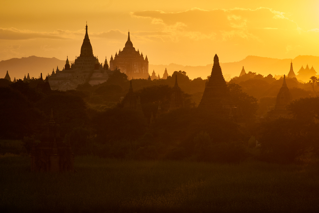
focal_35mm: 200
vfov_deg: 6.9
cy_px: 106
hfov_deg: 10.3
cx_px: 160
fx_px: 1772
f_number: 8
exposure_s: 1/250
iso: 200
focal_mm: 200
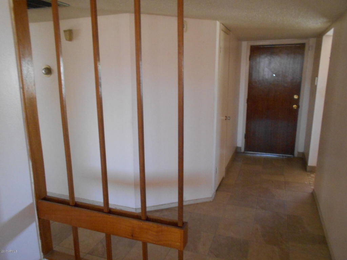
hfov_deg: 67.3
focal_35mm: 26
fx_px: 261
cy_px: 130
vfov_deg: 53.1
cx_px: 174
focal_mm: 4.6
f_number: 3.2
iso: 400
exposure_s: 1/30
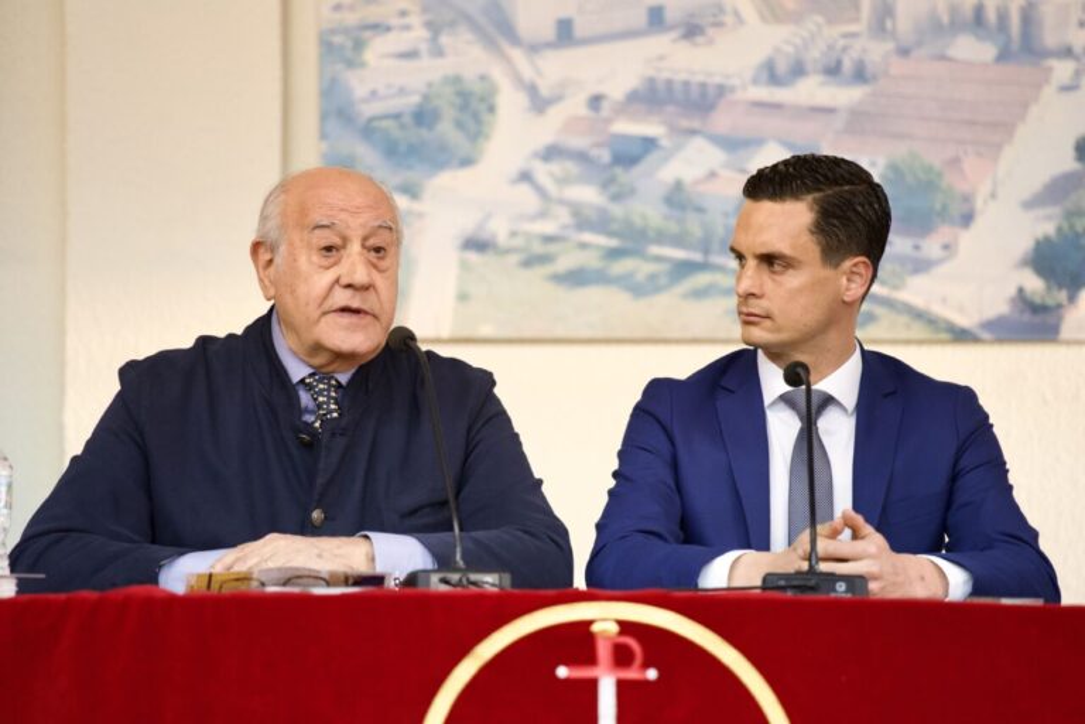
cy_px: 362
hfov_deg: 11.4
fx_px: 5425
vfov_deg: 7.6
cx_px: 542
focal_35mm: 180
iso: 4000
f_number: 2.8
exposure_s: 1/250
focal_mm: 180
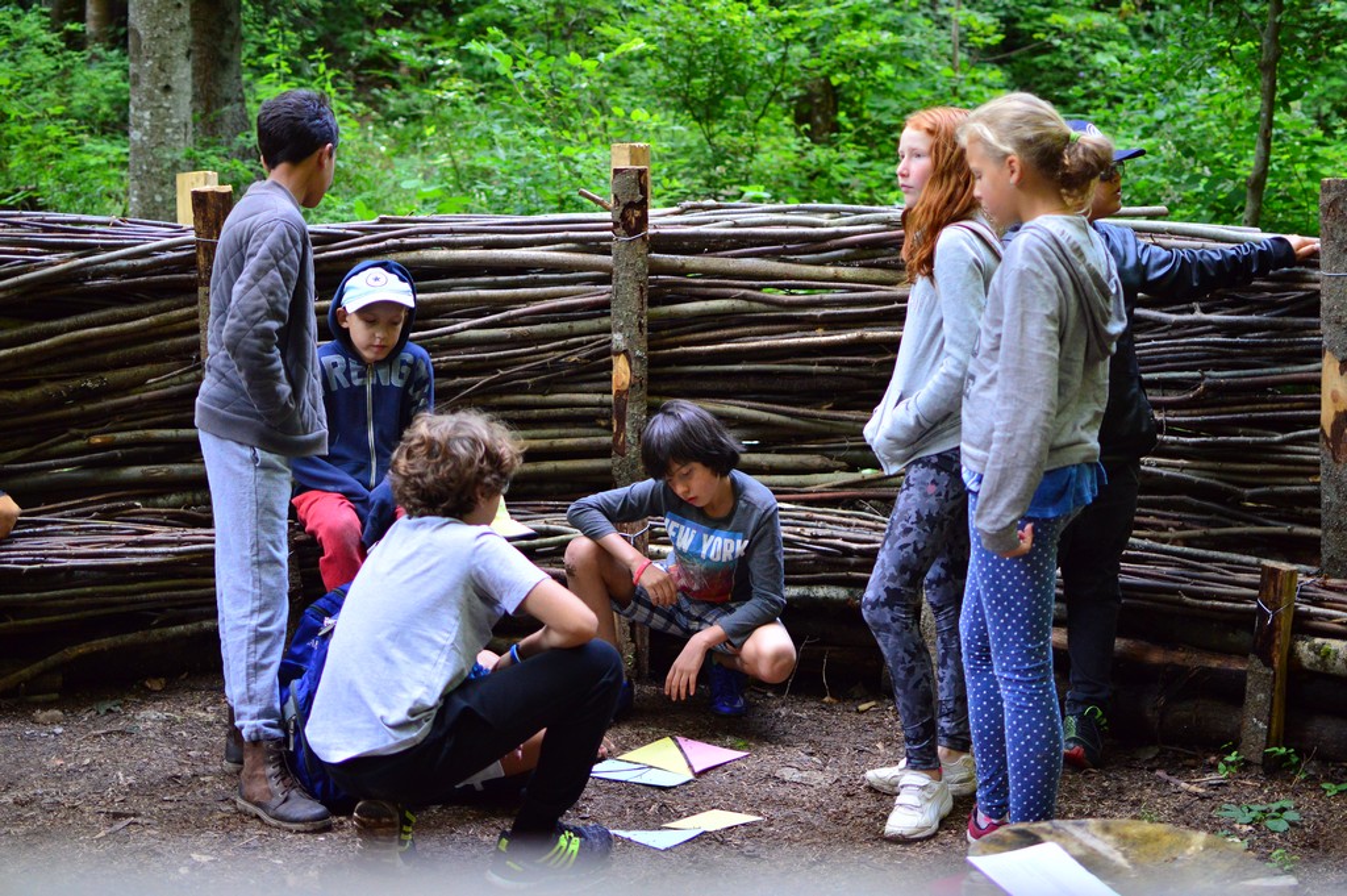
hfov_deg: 37.9
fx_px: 1963
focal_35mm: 52
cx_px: 674
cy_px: 448
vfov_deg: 25.7
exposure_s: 1/500
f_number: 1.8
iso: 800
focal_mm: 35
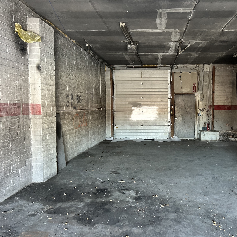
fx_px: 240
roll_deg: -0.1
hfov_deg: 51.8
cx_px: 152
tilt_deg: -1.6
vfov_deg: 52.5
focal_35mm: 31
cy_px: 119
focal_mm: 5.7
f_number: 1.5
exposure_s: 1/60
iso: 250
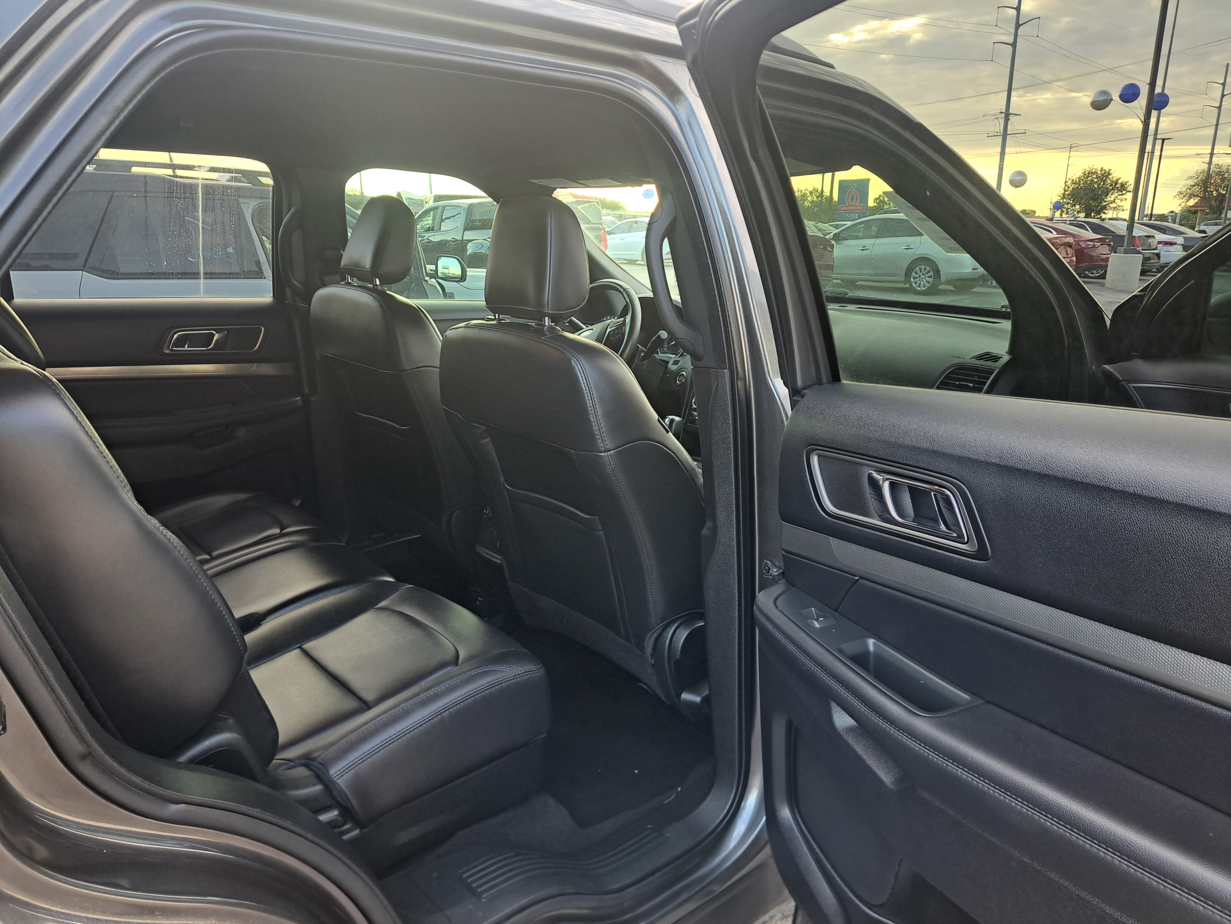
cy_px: 462
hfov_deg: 71.6
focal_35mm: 24
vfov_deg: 56.8
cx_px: 616
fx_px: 853
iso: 80
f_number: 1.8
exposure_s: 1/60
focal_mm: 5.23
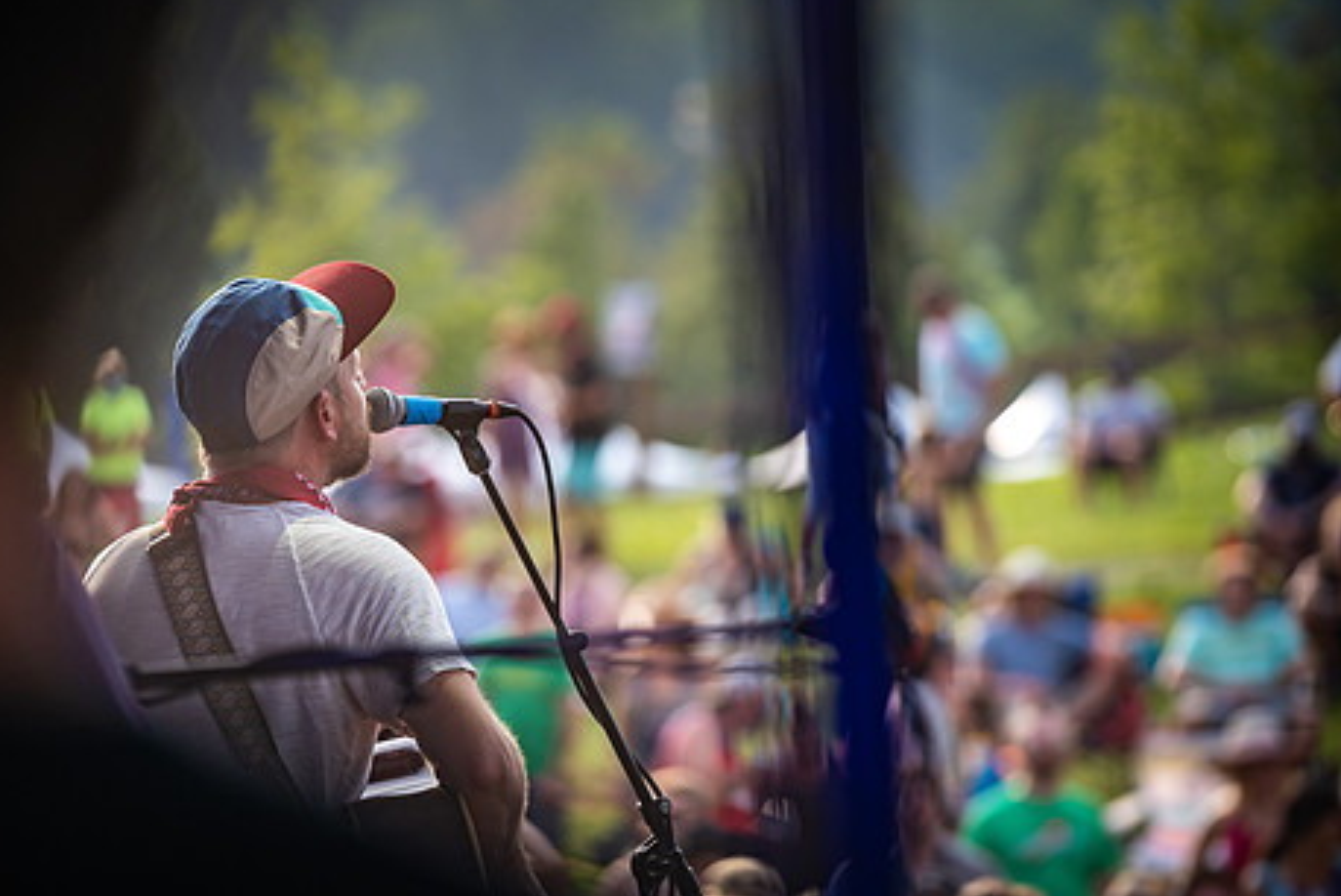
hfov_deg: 8.1
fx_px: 9430
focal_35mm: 253
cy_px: 455
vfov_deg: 5.4
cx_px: 507
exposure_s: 1/500
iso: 200
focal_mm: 200
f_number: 4
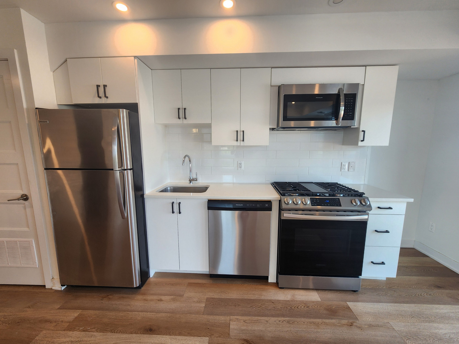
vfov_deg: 89.9
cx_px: 230
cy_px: 172
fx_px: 172
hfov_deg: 106.2
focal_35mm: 13
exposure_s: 1/60
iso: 80
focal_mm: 2.2
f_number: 2.2
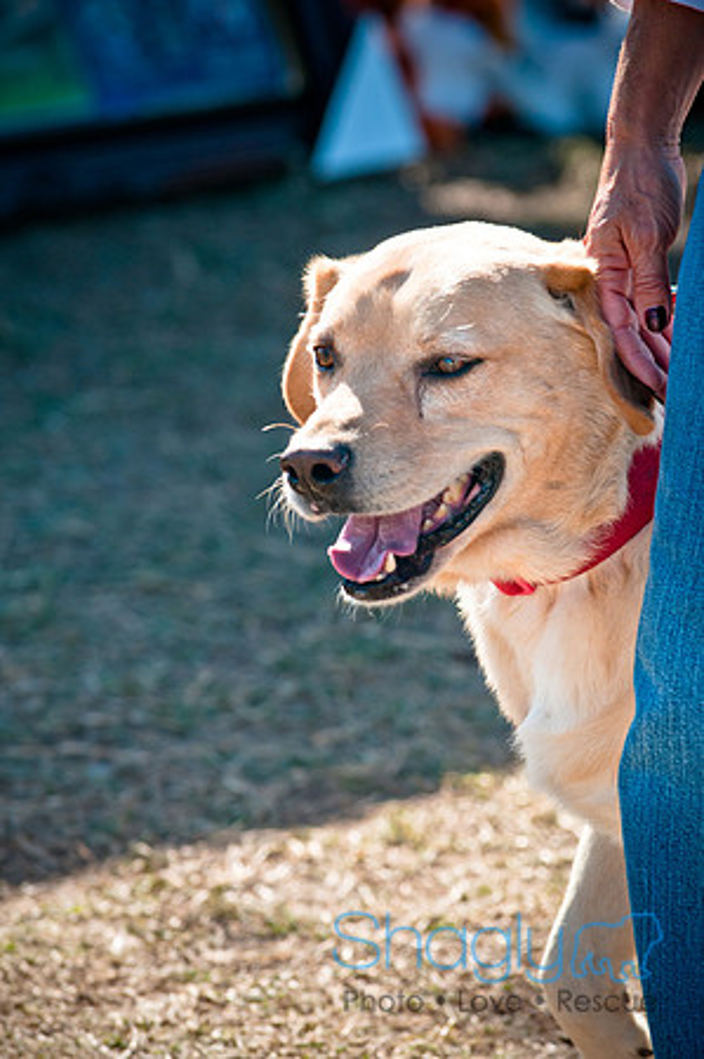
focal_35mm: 300
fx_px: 8820
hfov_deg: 4.6
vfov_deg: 6.9
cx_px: 352
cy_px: 530
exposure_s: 1/800
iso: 200
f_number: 5
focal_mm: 200
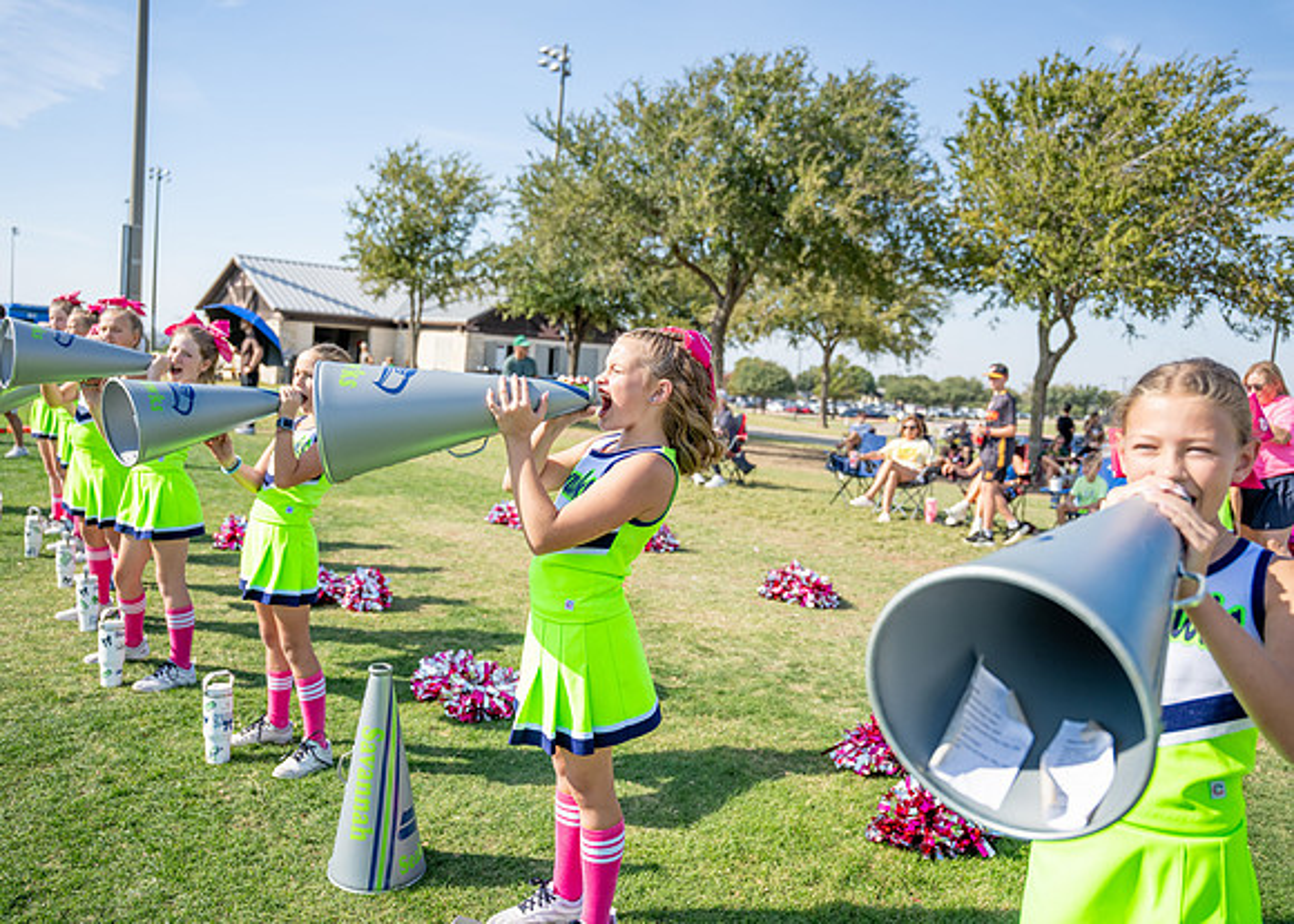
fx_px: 1013
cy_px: 462
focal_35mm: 28
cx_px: 647
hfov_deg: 65.2
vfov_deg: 49.0
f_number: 2.8
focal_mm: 26.3
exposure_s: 1/1250
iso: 100
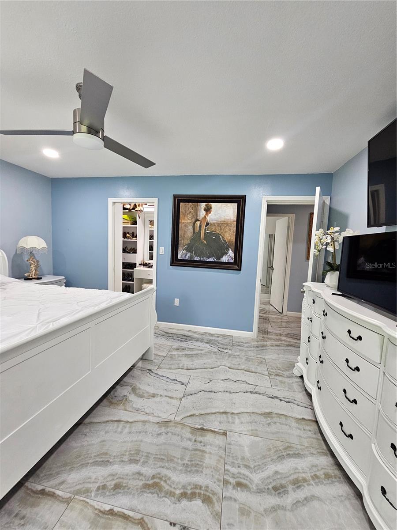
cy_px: 265
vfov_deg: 106.2
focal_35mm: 13
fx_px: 199
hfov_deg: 89.9
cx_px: 198
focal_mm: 2.2
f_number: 2.2
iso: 200
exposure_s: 1/60
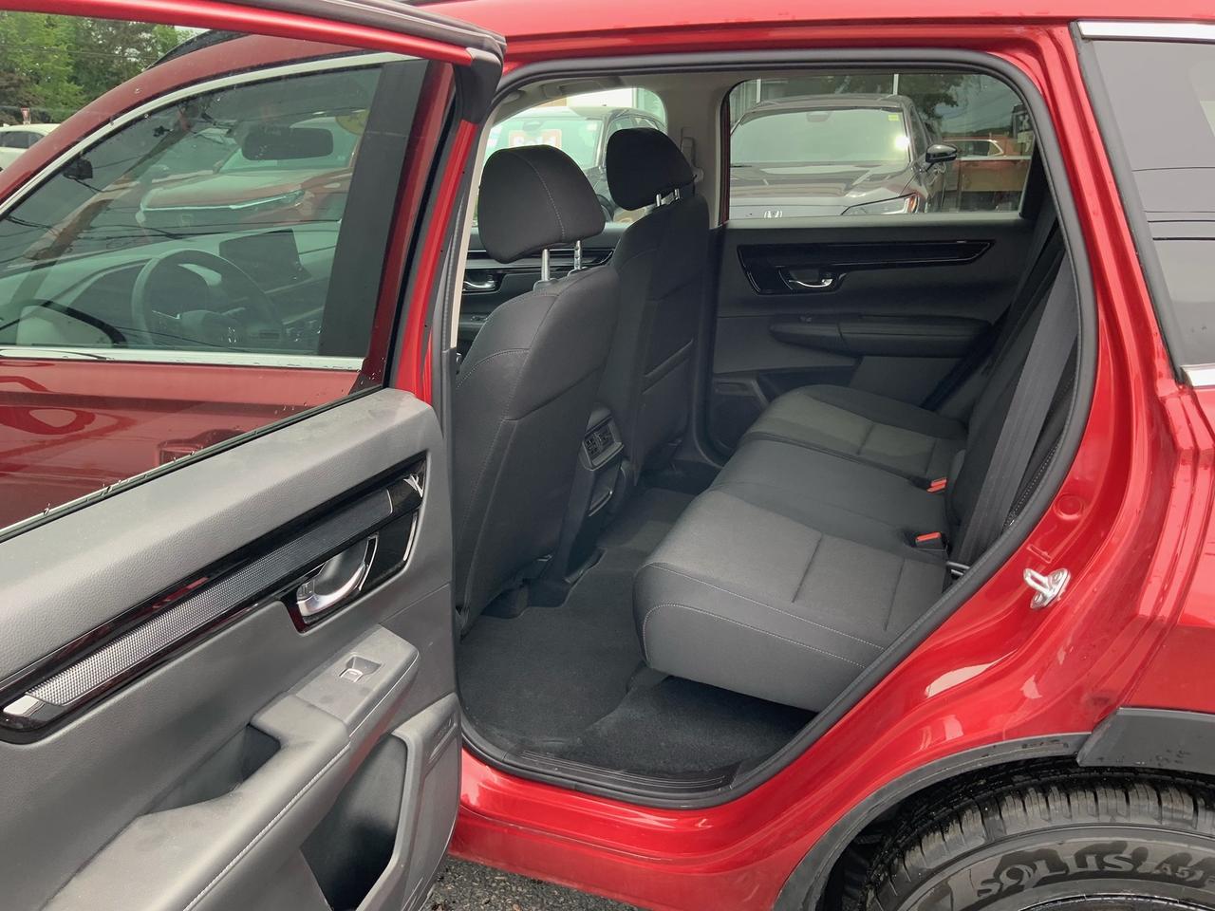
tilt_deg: -17.4
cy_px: 456
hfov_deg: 61.7
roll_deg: +1.2
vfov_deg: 48.2
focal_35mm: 29
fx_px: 1018
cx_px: 608
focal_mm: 3
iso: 25
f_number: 1.8
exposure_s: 1/122
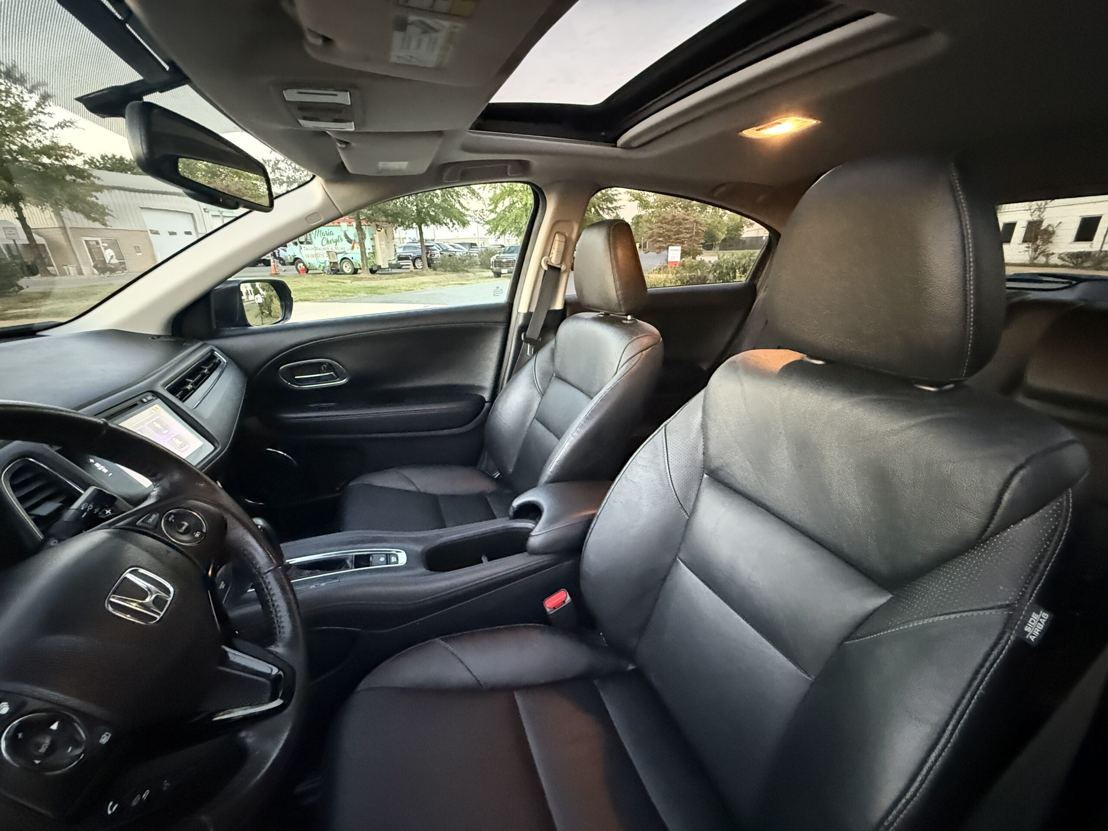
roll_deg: +2.0
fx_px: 448
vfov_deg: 85.7
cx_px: 554
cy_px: 416
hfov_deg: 102.1
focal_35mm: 14
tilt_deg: -18.9
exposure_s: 1/40
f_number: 2.2
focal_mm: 2.22
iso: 1250
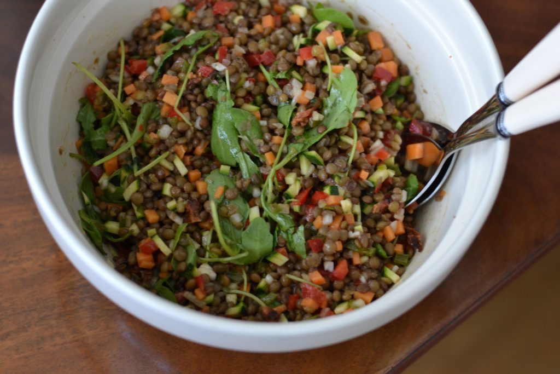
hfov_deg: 27.0
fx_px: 1167
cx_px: 280
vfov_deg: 18.2
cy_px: 187
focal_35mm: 75
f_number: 2.8
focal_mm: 50
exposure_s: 1/30
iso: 500
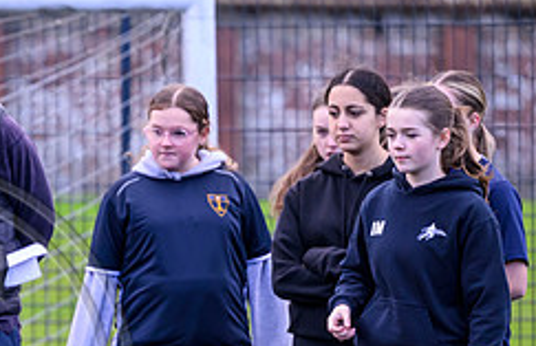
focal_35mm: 483
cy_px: 444
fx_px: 7123
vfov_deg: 2.8
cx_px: -71
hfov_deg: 4.3
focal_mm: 180
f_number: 4
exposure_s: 1/1250
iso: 1600
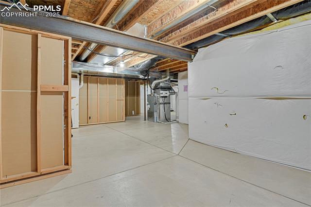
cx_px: 156
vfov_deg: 70.4
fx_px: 147
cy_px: 104
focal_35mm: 17
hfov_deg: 93.3
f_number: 8
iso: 250
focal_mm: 17
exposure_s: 13
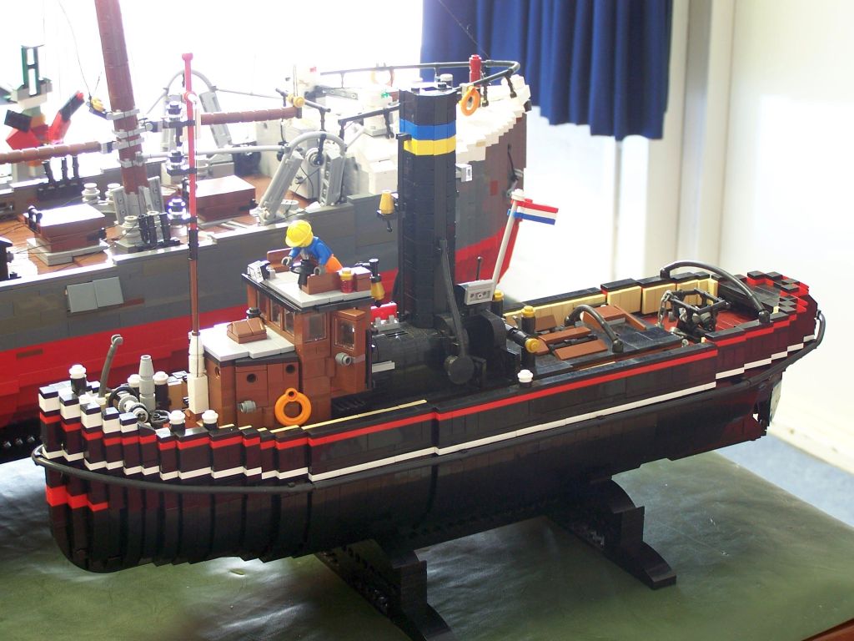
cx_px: 427
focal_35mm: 69
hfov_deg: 28.2
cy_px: 320
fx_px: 1702
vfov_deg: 21.3
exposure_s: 1/2
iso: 80
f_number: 3.2
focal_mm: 11.5
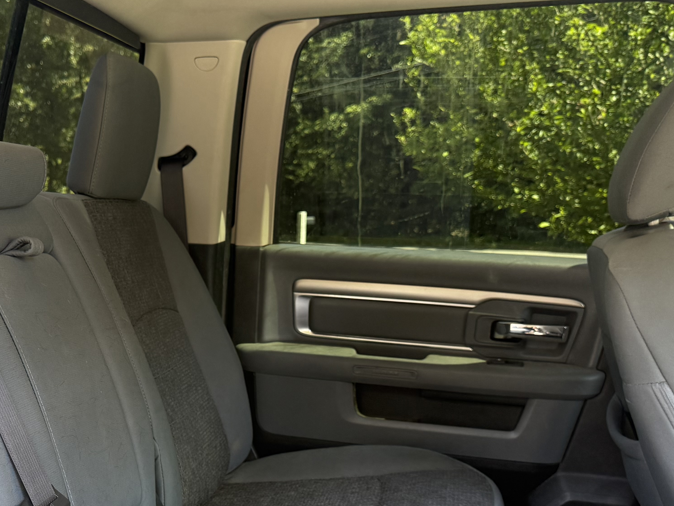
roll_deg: +0.5
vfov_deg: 31.1
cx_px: 128
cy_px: 370
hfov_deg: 39.5
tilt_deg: -10.1
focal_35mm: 46
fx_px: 896
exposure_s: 1/121
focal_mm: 6.76
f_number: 1.78
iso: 200
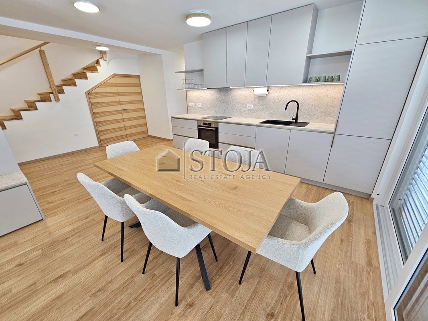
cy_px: 160
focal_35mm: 13
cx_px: 214
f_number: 2.2
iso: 80
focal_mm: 2.2
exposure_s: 1/50
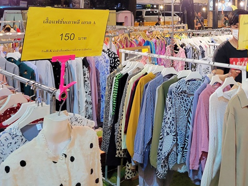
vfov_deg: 27.9
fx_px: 358
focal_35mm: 50
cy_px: 15
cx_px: 212
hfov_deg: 36.3
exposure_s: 1/50
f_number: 1.8
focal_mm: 5.4
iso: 200
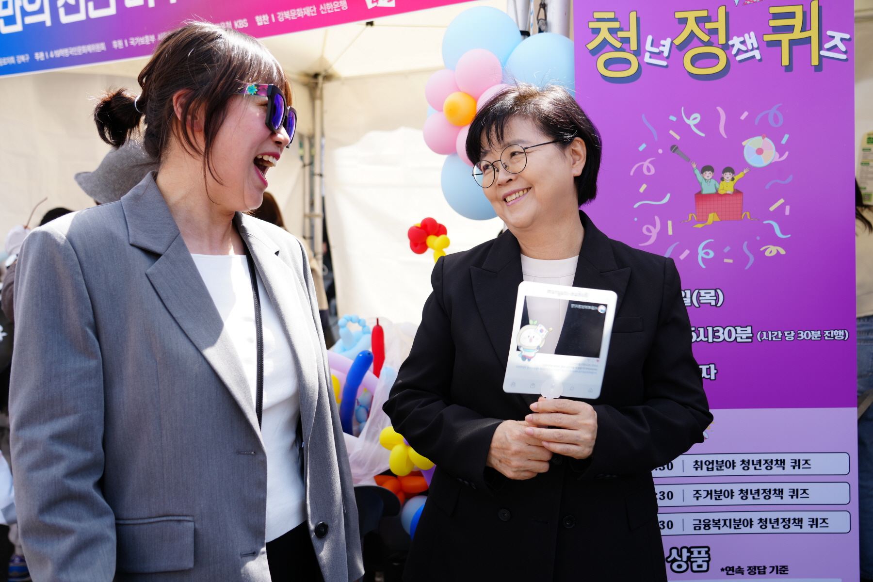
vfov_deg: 42.3
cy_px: 291
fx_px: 752
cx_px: 436
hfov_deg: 60.3
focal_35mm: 31
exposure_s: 1/320
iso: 160
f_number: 4
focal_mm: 31
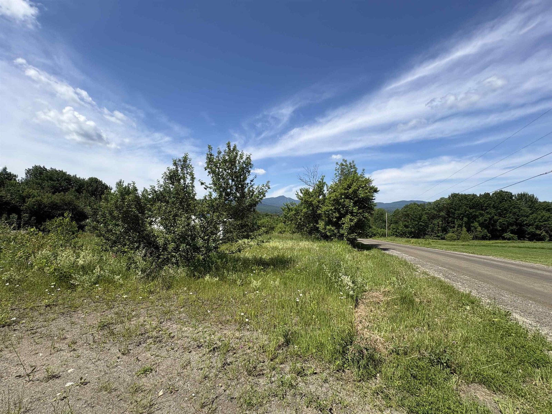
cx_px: 276
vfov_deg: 85.7
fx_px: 223
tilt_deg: +1.4
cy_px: 207
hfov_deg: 102.1
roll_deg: +1.5
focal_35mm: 14
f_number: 2.2
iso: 50
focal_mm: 2.22
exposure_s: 1/2146
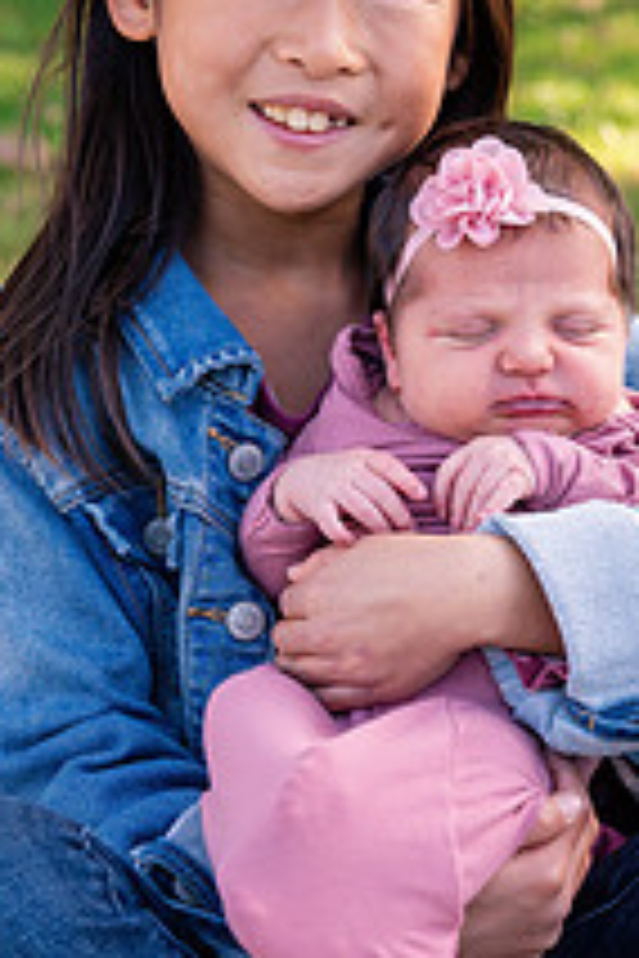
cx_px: 400
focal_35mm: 148
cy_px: 499
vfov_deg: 13.9
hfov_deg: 9.3
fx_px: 3940
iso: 640
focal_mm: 70
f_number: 5.6
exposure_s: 1/320
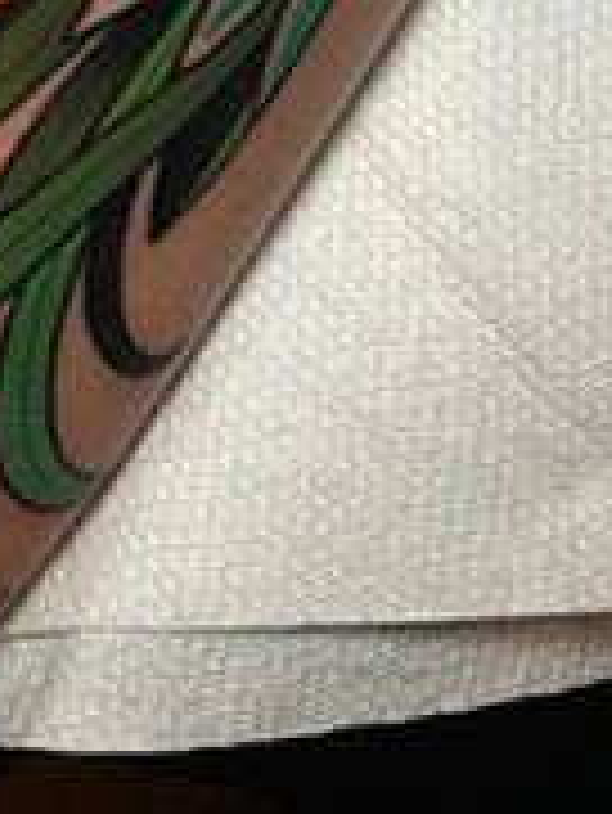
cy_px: -184
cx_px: 171
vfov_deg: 25.1
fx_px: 1625
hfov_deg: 21.2
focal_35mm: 69
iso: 80
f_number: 1.5
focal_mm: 5.7
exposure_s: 1/60
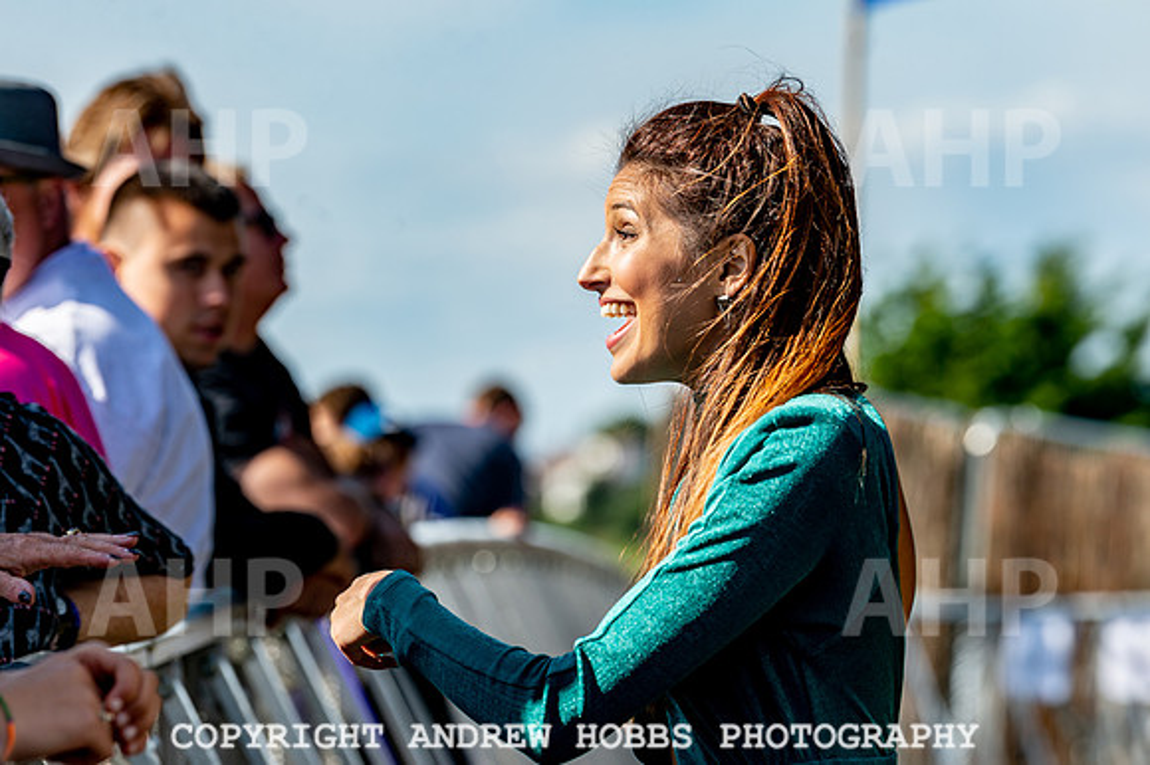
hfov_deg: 10.5
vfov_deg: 7.0
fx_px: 6255
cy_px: 360
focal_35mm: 196
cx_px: 609
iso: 100
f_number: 5.6
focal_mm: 185
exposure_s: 1/640
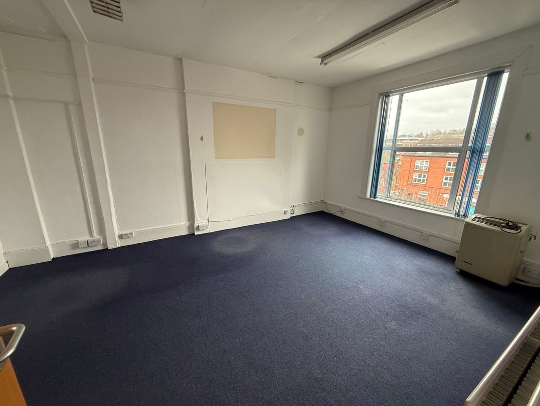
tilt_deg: -15.1
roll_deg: -1.4
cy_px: 203
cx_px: 270
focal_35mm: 14
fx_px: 218
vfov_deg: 85.7
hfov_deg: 102.1
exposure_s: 1/99
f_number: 2.2
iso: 250
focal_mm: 2.22
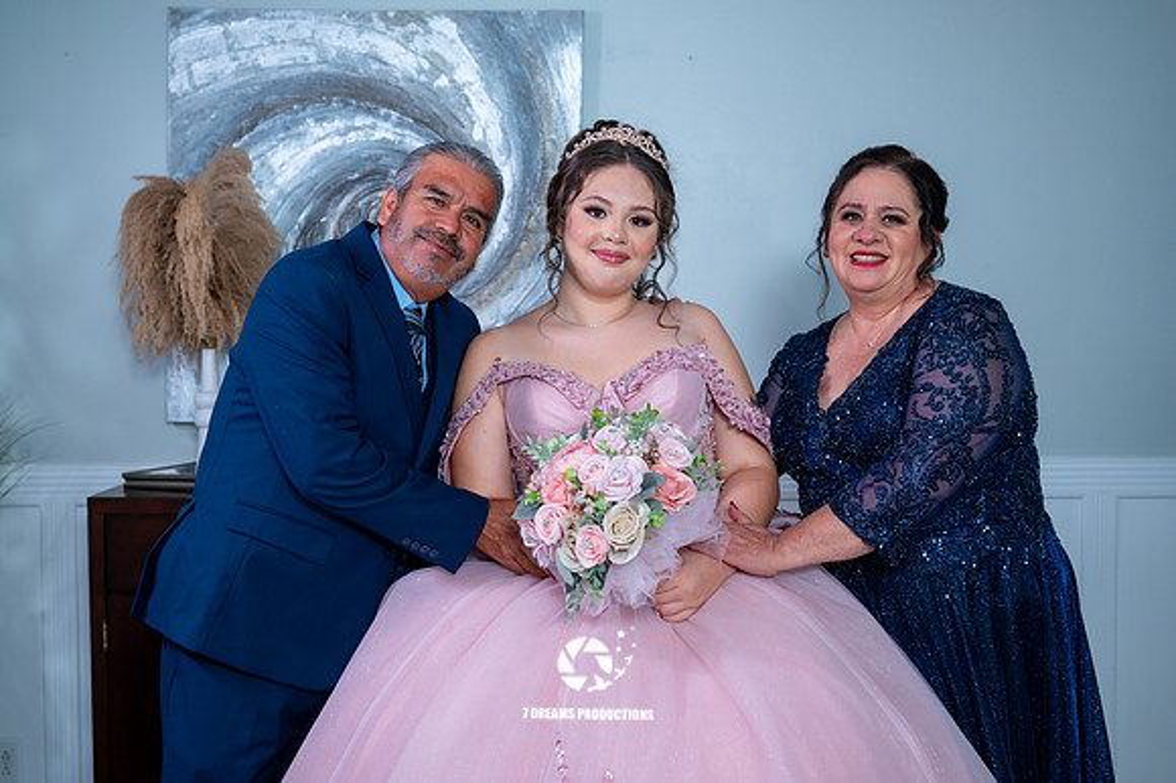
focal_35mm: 42
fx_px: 1383
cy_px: 371
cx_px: 557
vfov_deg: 31.6
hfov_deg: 46.1
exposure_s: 1/60
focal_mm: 40
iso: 1250
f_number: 4
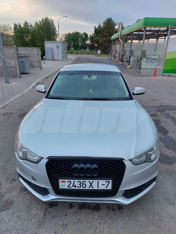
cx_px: 88
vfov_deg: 71.6
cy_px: 117
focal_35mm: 24
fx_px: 163
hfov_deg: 56.8
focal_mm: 5.23
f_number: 1.8
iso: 40
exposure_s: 1/100
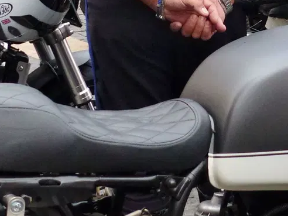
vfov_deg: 10.3
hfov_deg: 13.7
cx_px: 227
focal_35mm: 143
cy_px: 44
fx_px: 1190
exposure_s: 1/60
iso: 320
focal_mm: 7.8
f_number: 2.8
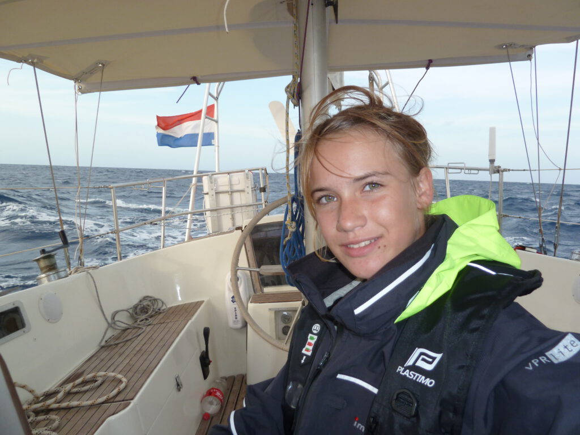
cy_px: 218
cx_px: 290
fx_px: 419
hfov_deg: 69.4
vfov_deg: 54.9
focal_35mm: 25
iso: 100
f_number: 3.3
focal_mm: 4.1
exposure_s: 1/250
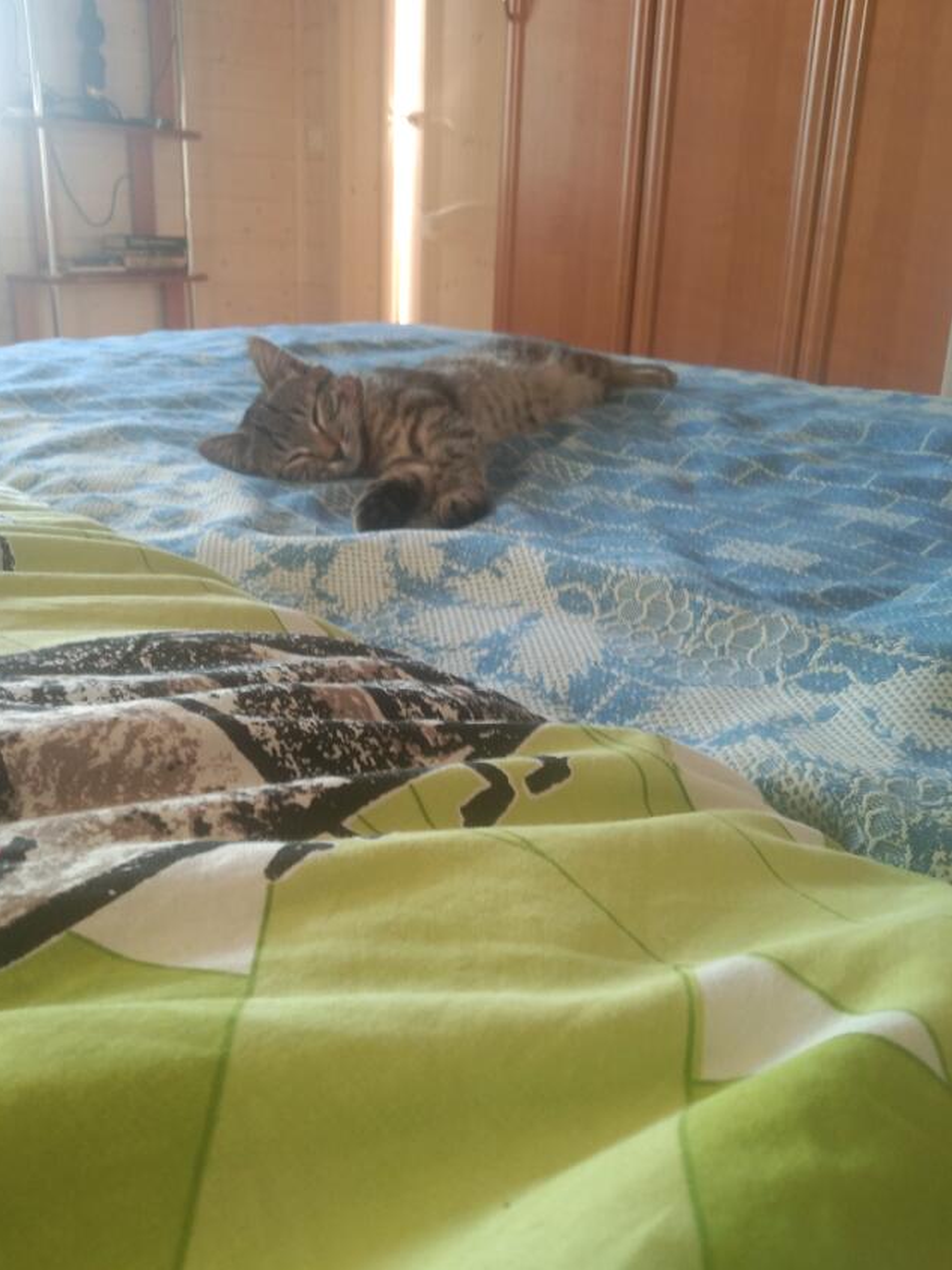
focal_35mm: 32
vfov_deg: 56.8
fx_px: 1173
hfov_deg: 44.1
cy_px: 627
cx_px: 450
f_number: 2.2
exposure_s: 1/33
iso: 216
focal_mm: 3.65
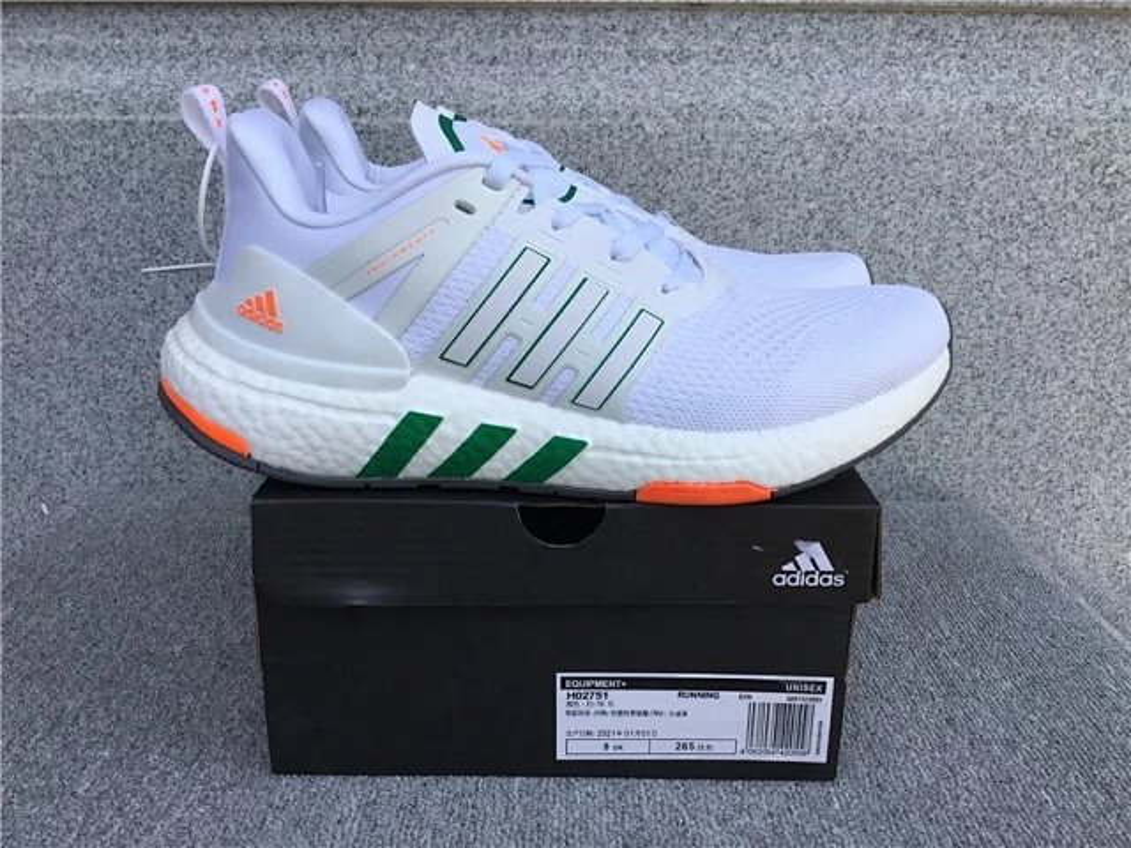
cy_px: 424
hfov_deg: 58.4
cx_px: 566
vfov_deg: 45.4
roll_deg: +0.2
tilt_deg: -18.1
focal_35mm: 31
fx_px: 1013
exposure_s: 1/754
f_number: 2.4
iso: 25
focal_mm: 3.3
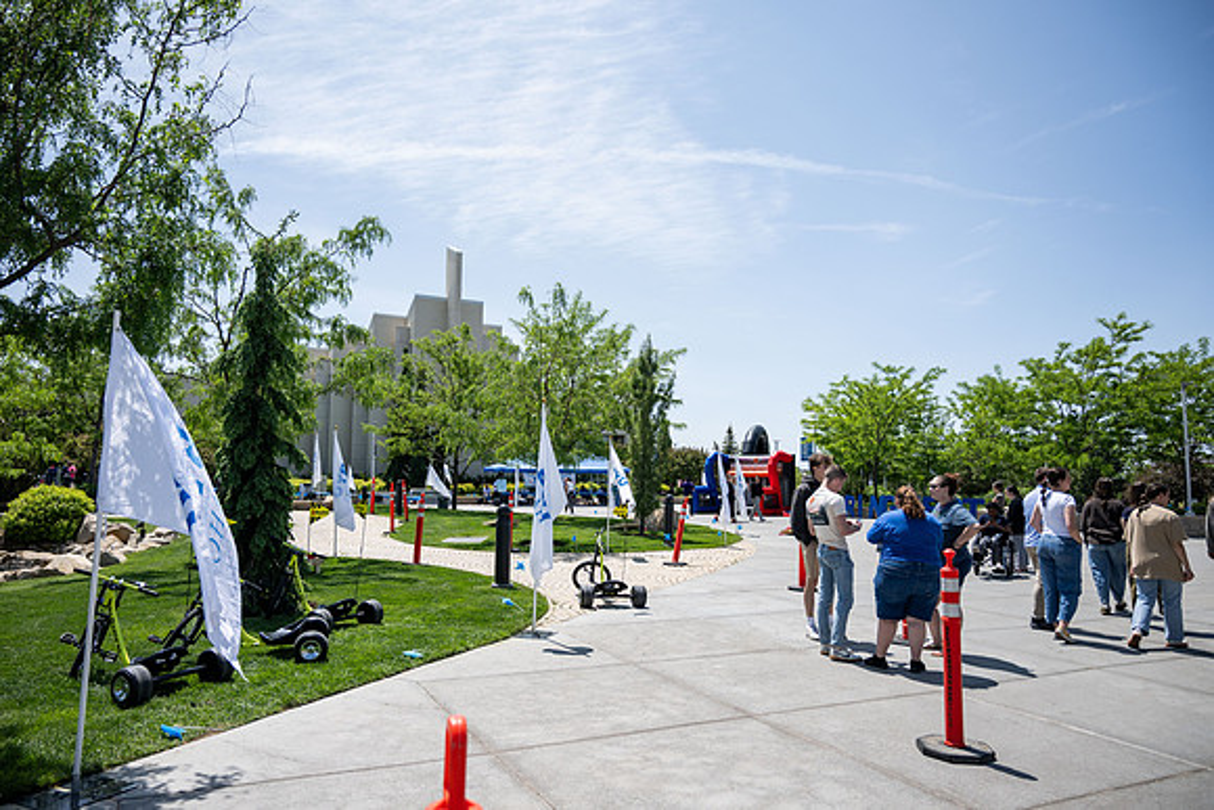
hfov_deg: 71.9
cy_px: 405
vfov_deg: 51.6
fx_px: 838
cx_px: 607
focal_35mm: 25
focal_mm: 24
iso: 160
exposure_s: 1/1600
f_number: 4
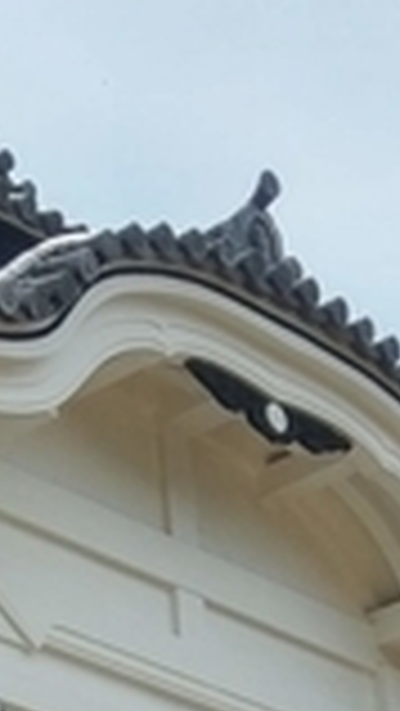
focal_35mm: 143
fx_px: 2694
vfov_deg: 14.0
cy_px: 1102
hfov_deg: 8.2
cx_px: -351
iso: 100
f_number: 1.8
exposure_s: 1/2133
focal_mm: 4.58
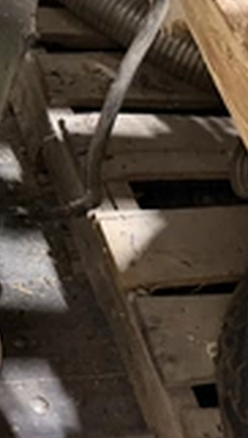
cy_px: 180
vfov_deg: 32.2
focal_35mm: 65
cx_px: -93
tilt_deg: -47.0
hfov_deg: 17.2
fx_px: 757
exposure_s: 1/60
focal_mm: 6.76
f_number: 1.78
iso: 640
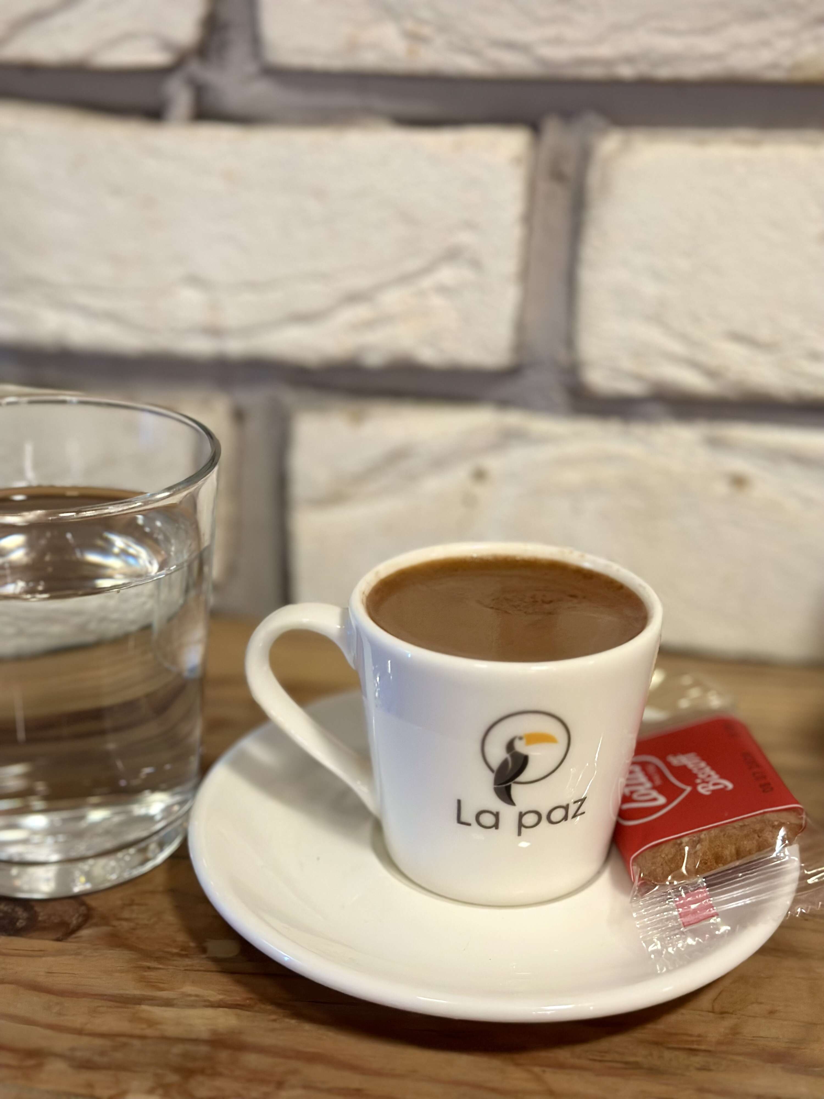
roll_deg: -0.8
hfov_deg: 30.3
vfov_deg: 39.7
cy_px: 550
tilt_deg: -21.8
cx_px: 412
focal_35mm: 48
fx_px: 1523
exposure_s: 1/50
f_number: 1.78
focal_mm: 6.86
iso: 320
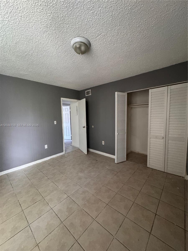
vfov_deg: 102.1
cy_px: 126
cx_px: 94
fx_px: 101
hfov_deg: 85.7
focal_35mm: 14
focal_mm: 2.22
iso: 1000
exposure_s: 1/60
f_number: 2.2
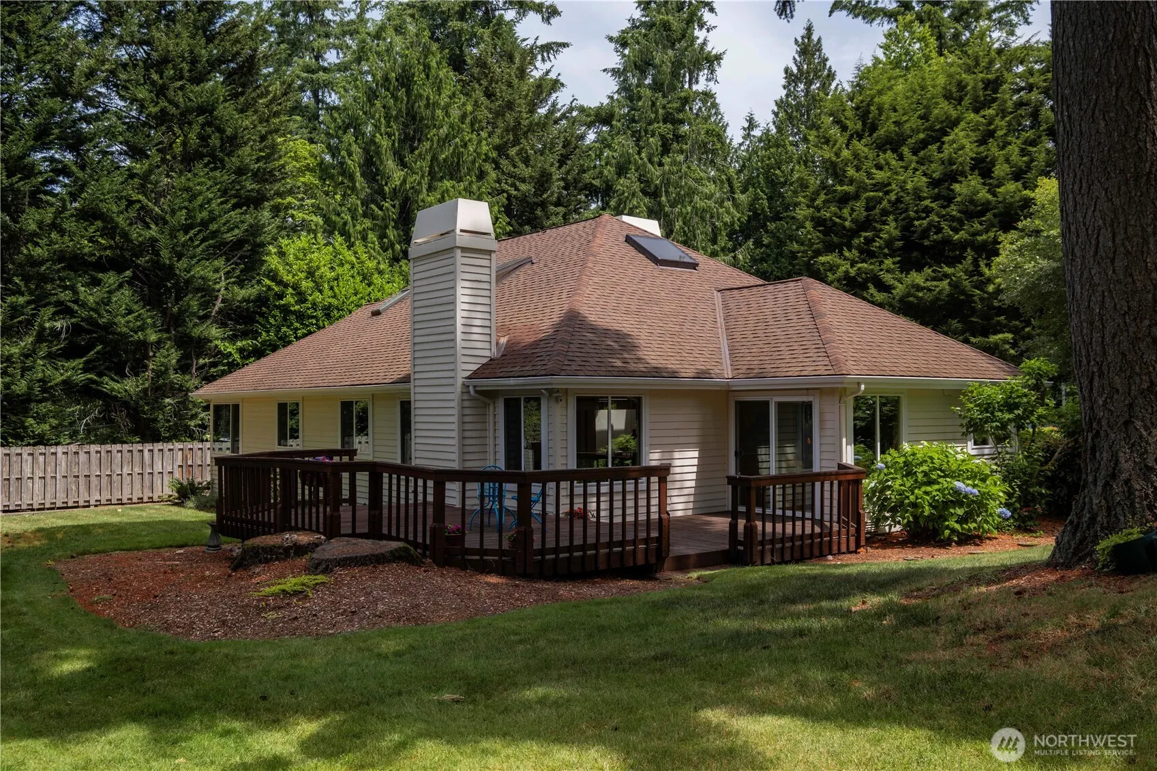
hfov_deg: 63.7
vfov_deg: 45.0
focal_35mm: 29
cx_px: 578
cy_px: 386
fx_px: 932
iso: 200
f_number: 7.1
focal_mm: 19.1
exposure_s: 1/80
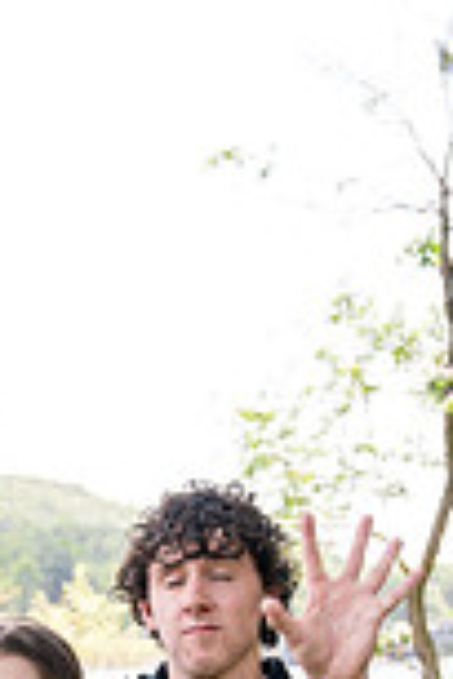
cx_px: 187
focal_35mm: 91
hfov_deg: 15.0
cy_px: 892
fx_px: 1717
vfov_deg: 20.4
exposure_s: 1/250
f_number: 3.5
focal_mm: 31
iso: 160
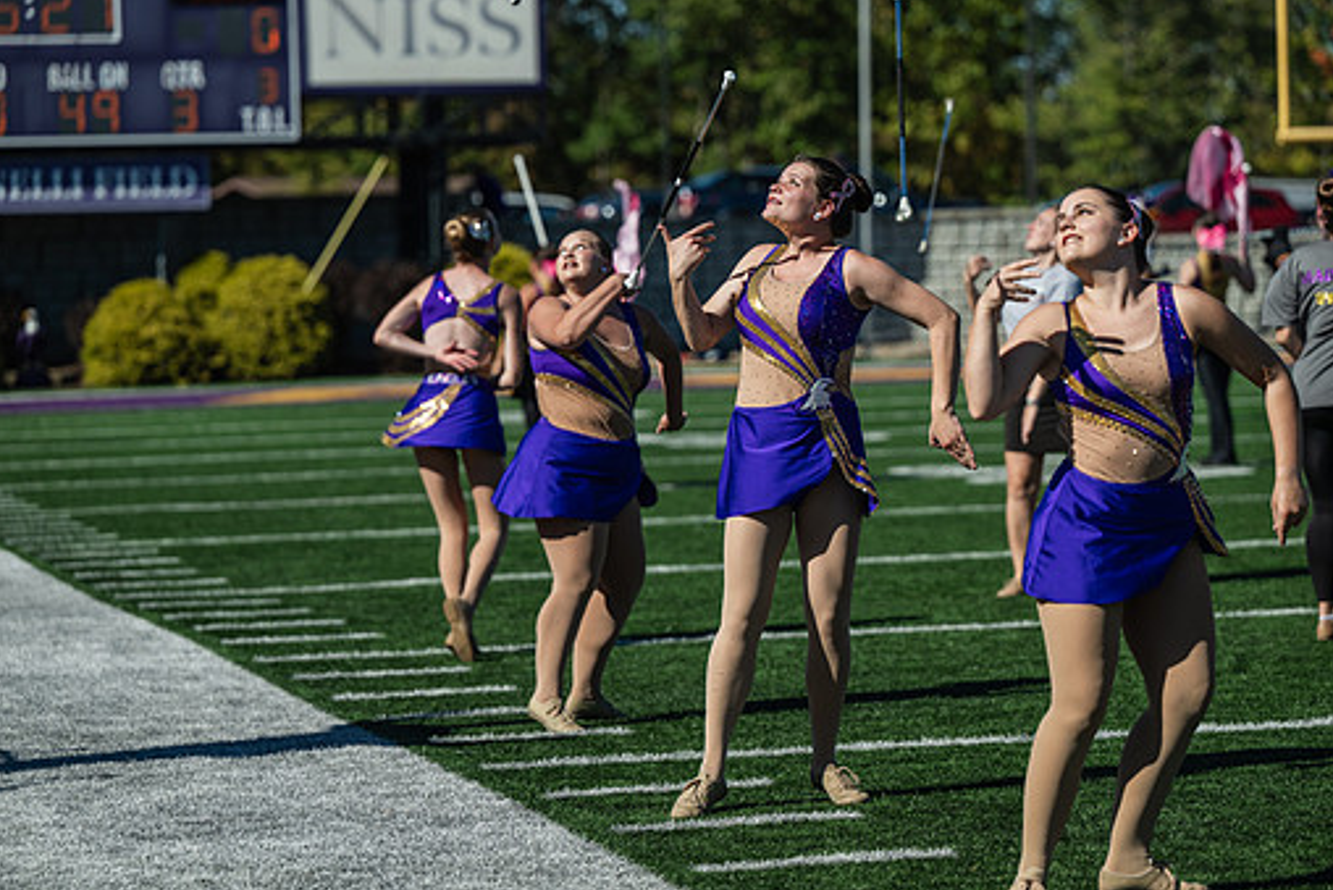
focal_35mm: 137
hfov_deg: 15.0
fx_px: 5074
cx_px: 729
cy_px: 434
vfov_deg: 10.0
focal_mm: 120
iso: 80
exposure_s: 1/2000
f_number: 3.2
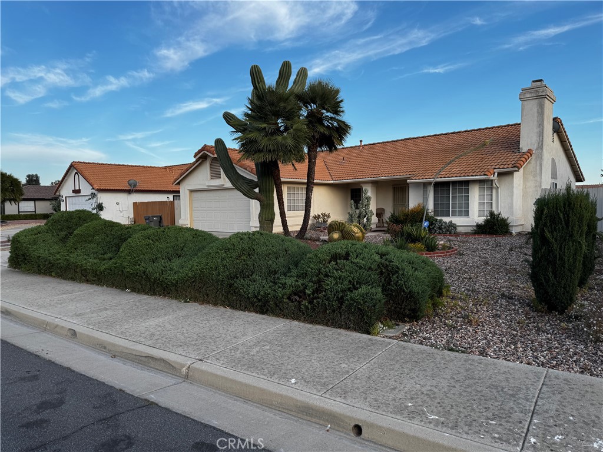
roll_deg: +1.0
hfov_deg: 71.6
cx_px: 302
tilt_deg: -3.8
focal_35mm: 24
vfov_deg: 56.8
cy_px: 226
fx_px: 418
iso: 80
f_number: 1.78
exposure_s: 1/1076
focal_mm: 6.76
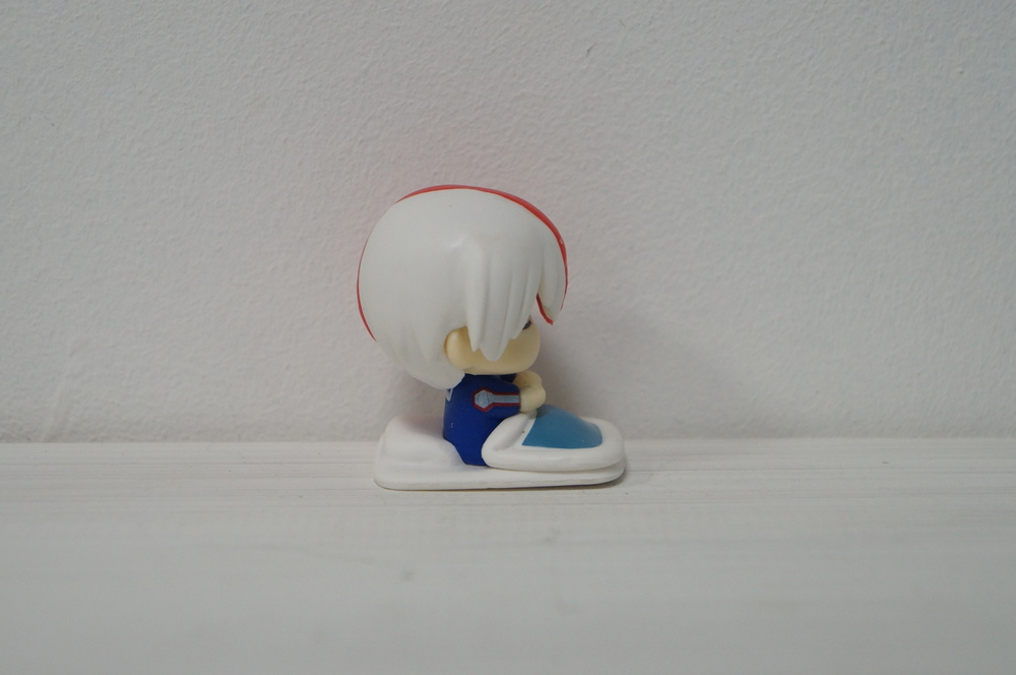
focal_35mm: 82
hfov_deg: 24.6
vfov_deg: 16.5
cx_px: 508
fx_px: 2325
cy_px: 338
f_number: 5.6
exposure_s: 1/100
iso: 1600
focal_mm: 55
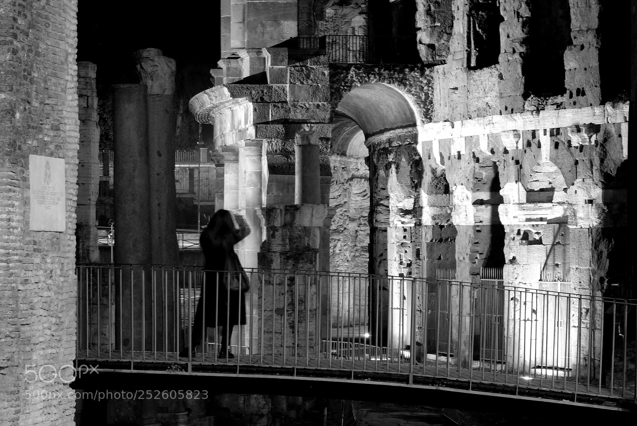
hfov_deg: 24.5
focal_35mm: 83
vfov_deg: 16.5
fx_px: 1470
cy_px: 213
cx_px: 318
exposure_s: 13
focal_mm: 55
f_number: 10
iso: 200
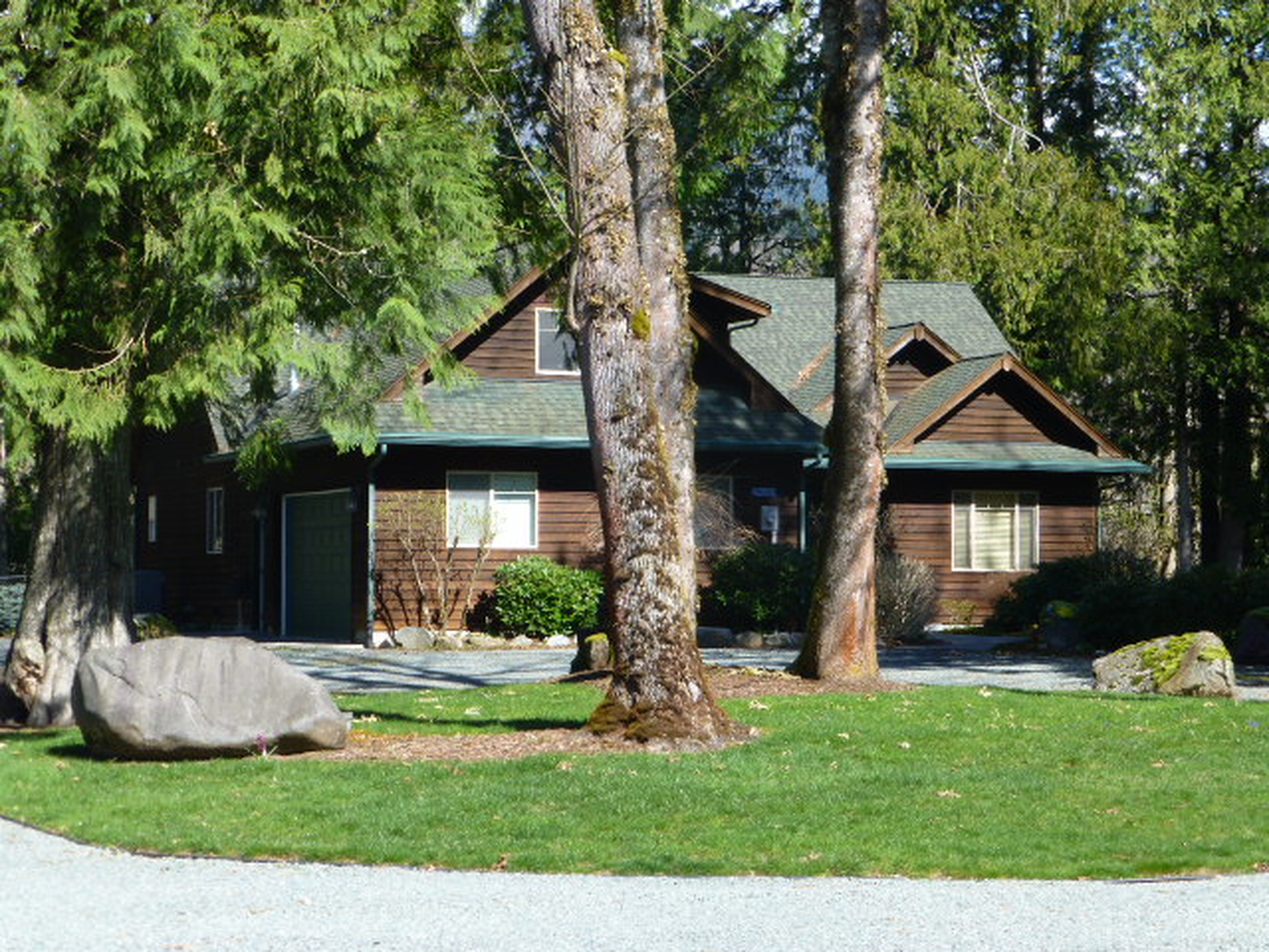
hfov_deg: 23.0
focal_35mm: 85
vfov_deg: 17.4
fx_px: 3116
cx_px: 634
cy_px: 476
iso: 100
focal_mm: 15.1
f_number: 5.2
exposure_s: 1/200
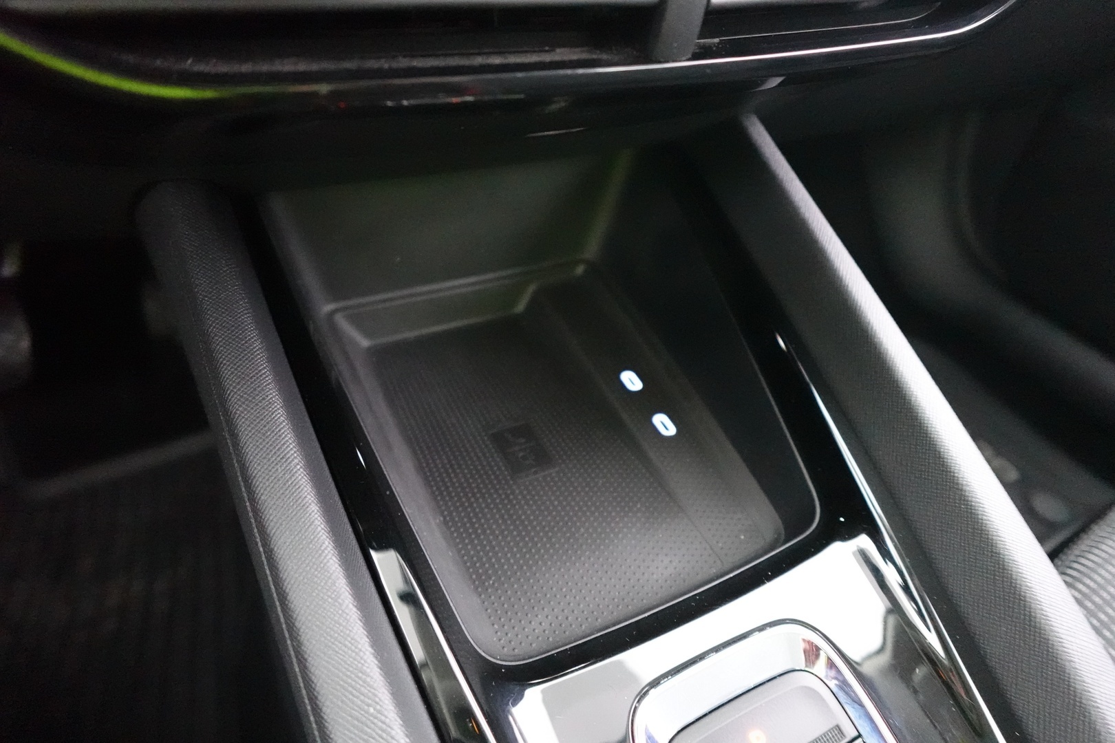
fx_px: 619
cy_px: 372
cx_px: 558
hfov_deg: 84.0
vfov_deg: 61.9
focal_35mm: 20
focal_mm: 7.6
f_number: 2
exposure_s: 1/15
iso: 6400
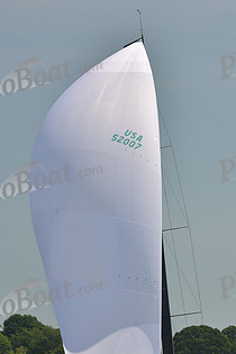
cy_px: 228
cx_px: 161
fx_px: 1809
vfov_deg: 11.2
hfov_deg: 7.5
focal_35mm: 184
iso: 250
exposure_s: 1/640
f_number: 7.1
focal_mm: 100
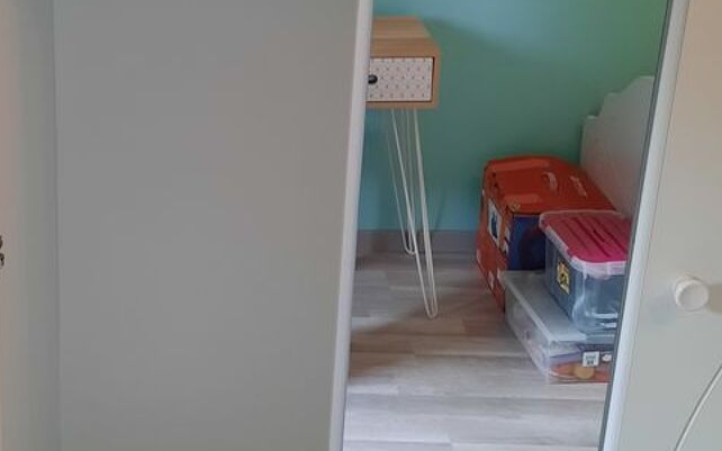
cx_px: 231
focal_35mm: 55
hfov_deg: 36.5
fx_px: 1082
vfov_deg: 23.3
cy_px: 109
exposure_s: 1/60
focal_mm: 4.6
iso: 320
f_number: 2
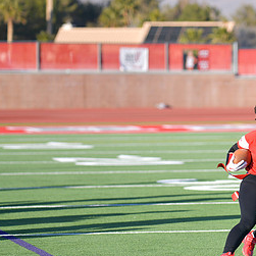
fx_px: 2544
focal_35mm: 304
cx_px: 281
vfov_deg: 5.8
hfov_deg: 5.7
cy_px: 156
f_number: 2.8
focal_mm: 155
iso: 64
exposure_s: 1/800
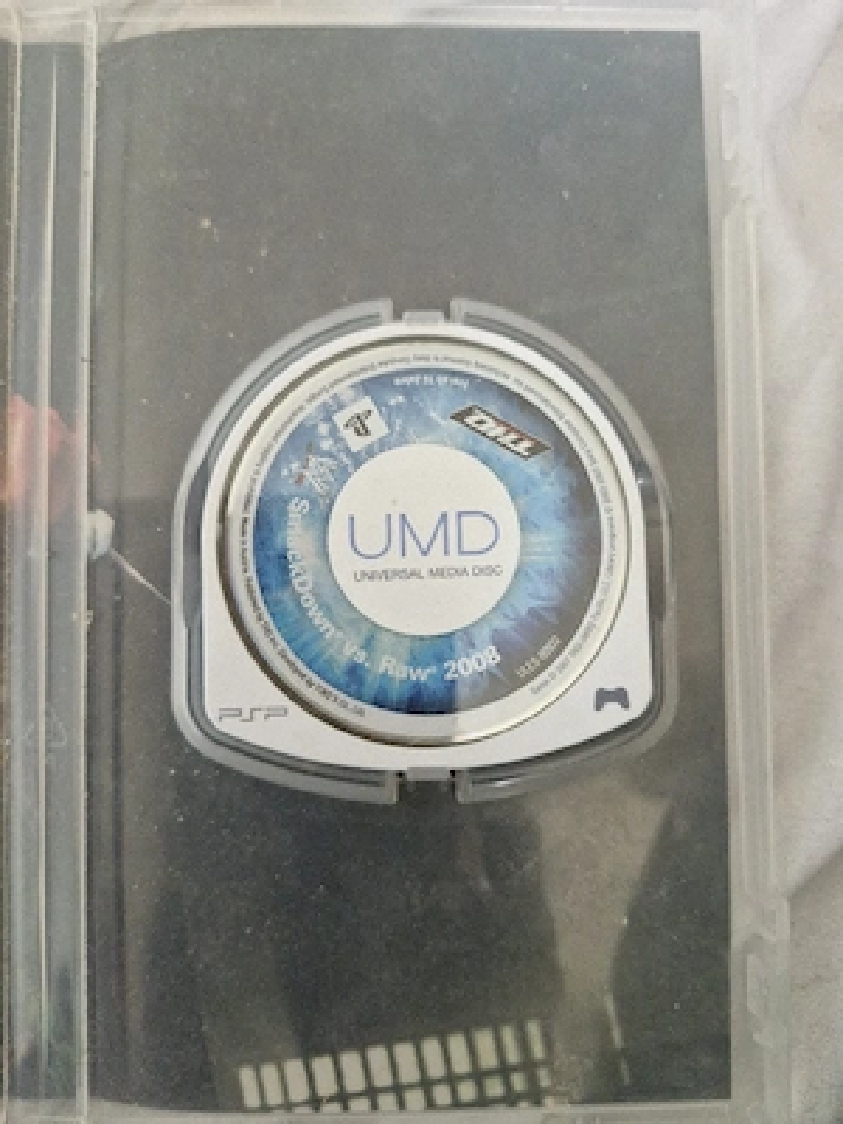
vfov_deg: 73.9
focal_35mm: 23
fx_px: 747
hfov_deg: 58.9
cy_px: 562
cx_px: 422
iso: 400
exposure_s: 1/50
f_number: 1.8
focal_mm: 5.54
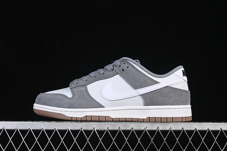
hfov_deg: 27.0
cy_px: 76
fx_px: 473
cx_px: 114
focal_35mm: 75
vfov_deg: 18.2
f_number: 7.1
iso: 160
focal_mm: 50
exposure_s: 1/80
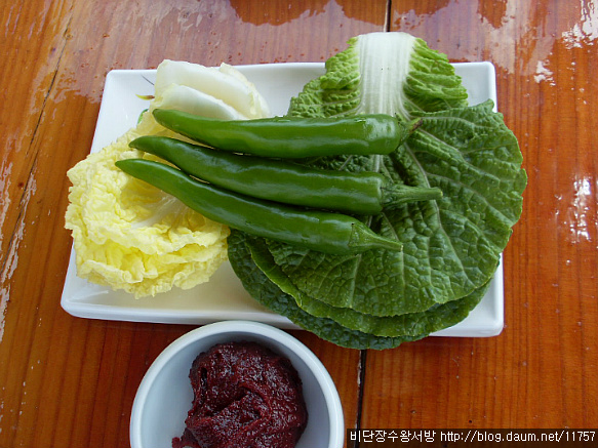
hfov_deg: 49.0
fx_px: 656
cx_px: 299
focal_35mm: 38
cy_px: 224
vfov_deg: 37.7
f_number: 3
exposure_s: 1/500
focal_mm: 6.3
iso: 80
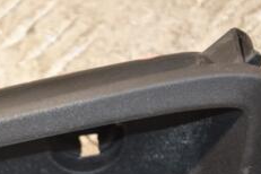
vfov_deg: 3.8
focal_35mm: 359
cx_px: -20
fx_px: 2603
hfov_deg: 5.7
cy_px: 189
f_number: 5.6
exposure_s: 1/60
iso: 800
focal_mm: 92
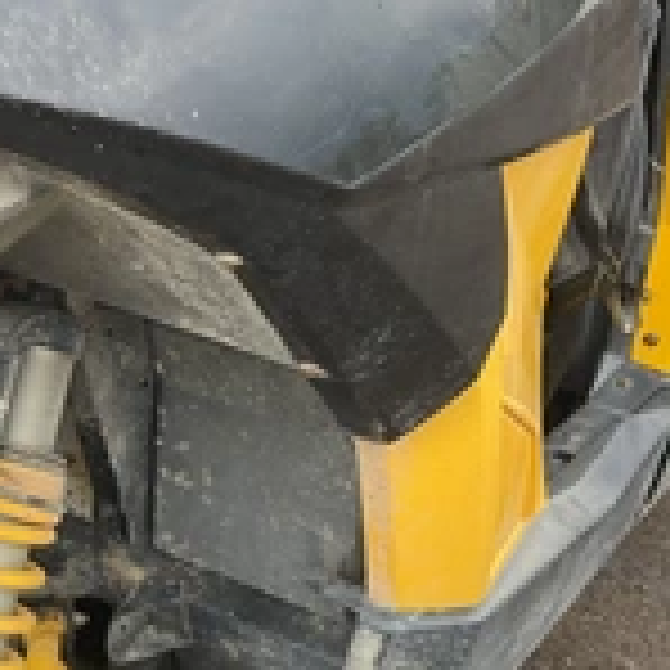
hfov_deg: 23.7
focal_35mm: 69
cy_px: 306
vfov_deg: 25.0
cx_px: -36
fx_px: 1511
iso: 20
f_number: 1.8
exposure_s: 1/151
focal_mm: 3
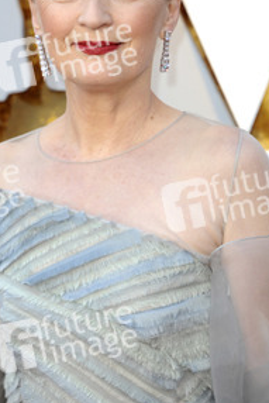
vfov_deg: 4.9
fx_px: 4701
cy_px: 128
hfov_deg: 3.3
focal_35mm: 420
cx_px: 106
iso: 1000
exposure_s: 1/200
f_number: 7.1
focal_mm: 300
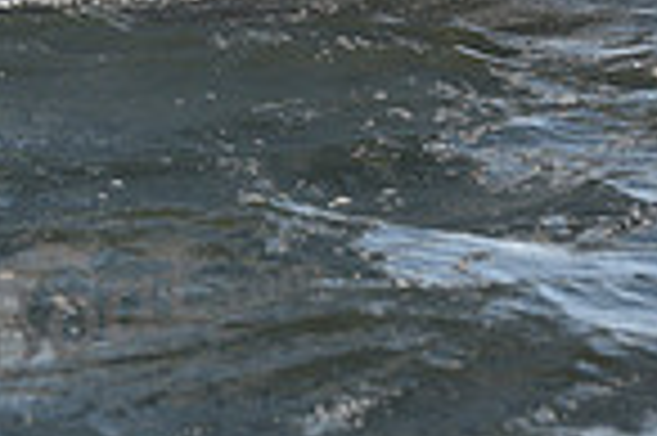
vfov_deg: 4.0
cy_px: -290
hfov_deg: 6.0
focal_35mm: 338
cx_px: -540
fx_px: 6162
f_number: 5.6
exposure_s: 1/800
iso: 250
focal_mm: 85
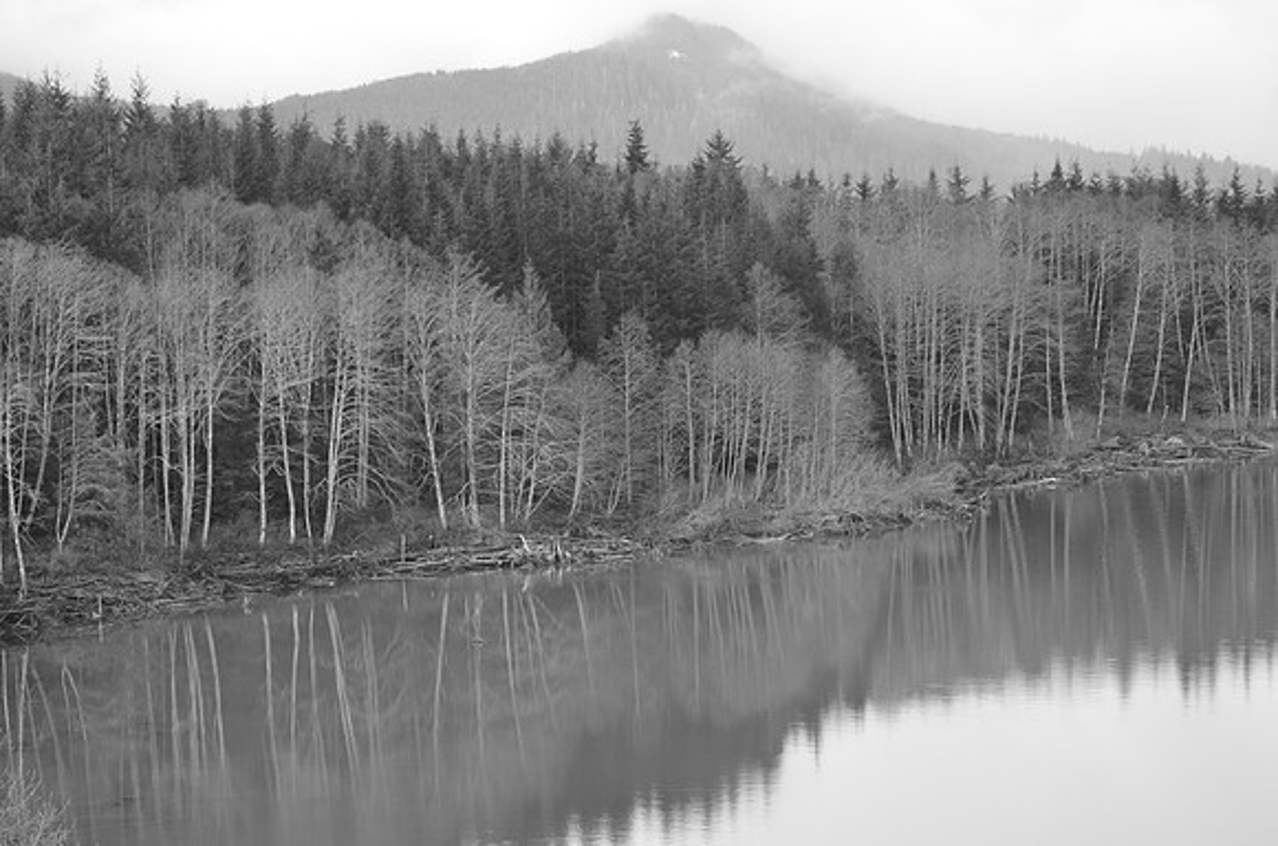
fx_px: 3719
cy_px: 423
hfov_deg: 19.5
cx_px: 639
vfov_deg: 13.0
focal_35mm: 105
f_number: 4.5
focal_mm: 70
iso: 400
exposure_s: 1/1000
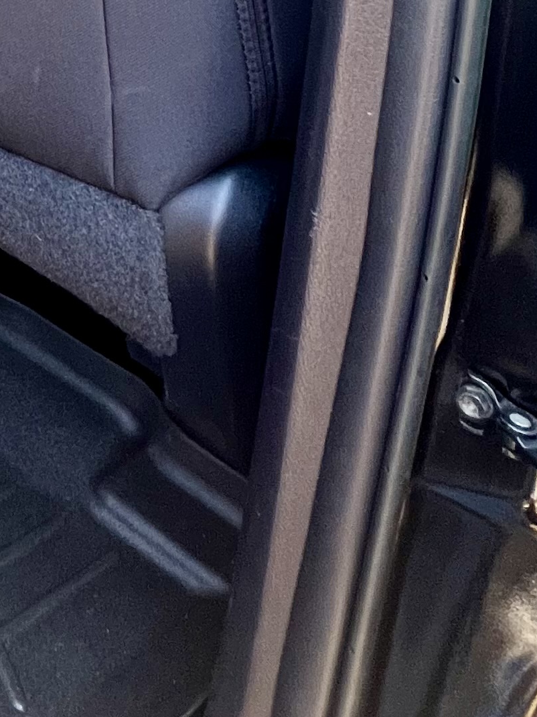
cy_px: -238
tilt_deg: -8.5
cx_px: -372
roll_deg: +0.5
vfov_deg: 30.1
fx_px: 1014
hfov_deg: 21.7
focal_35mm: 49
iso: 200
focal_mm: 1.57
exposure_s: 1/99
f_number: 1.8
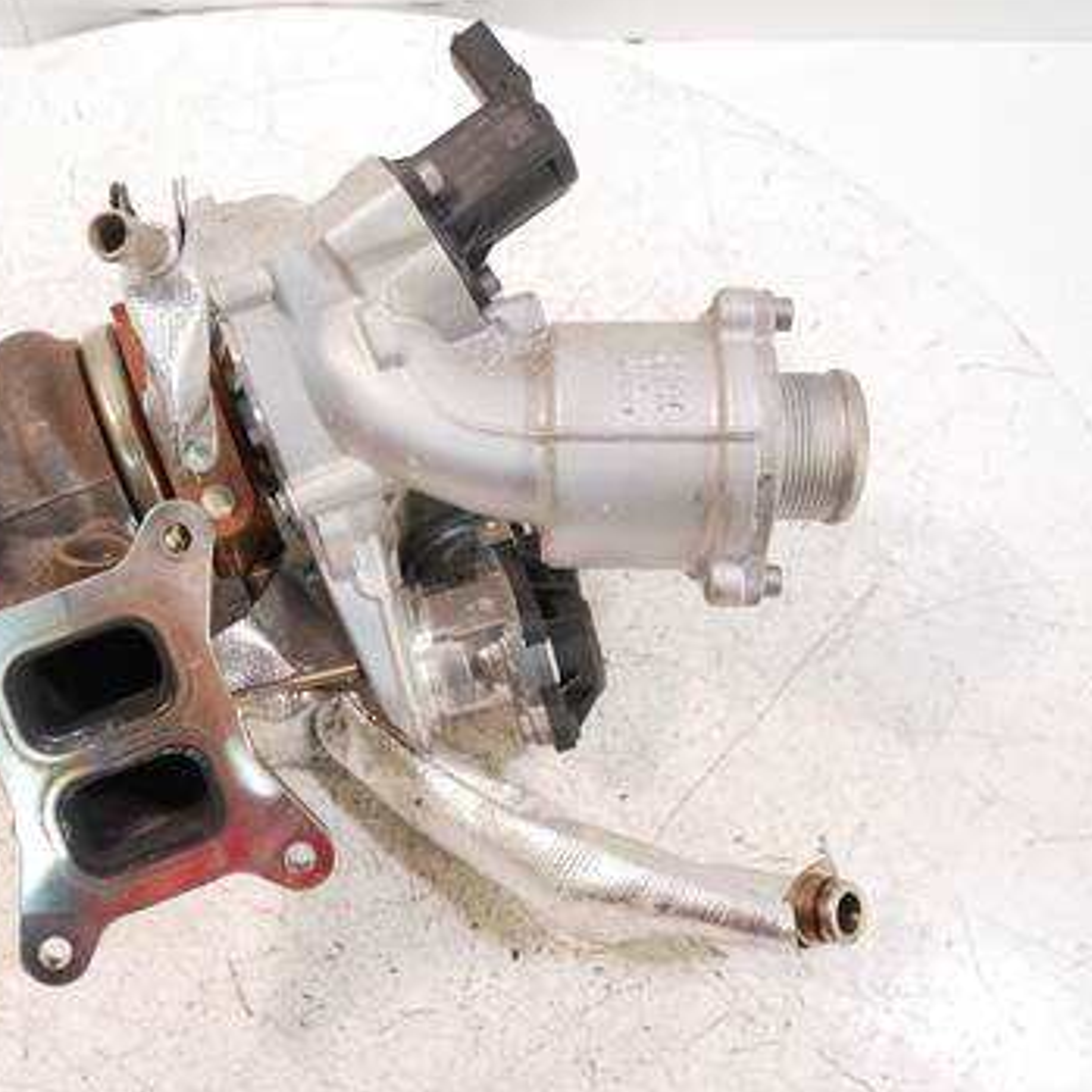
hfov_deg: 47.6
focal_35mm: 34
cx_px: 354
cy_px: 538
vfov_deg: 48.4
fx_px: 1213
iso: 1000
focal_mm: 14
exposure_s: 1/60
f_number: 3.6
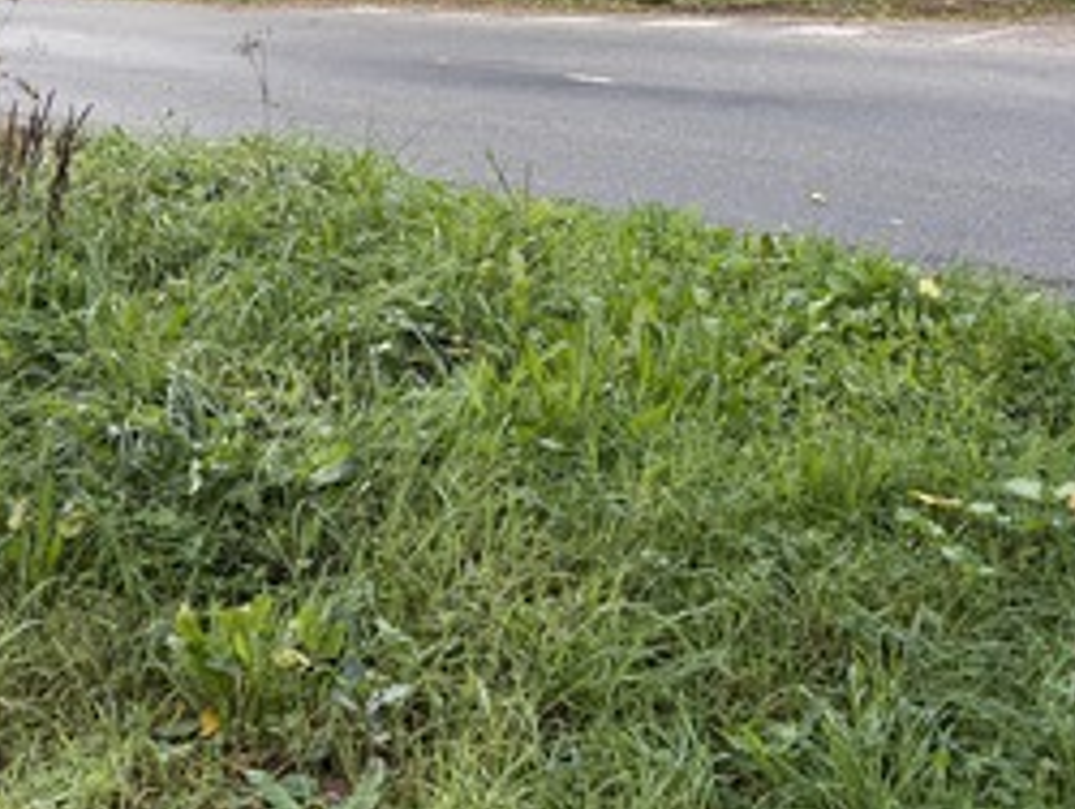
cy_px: 62
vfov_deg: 29.0
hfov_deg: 38.5
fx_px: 1492
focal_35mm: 48
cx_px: 262
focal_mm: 6.76
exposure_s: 1/868
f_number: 1.78
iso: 100
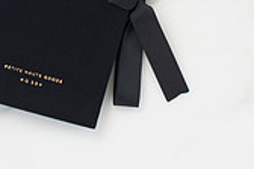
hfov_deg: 11.7
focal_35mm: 173
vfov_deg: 7.8
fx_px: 1221
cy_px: -70
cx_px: -18
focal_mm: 50
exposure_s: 1/80
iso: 200
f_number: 9
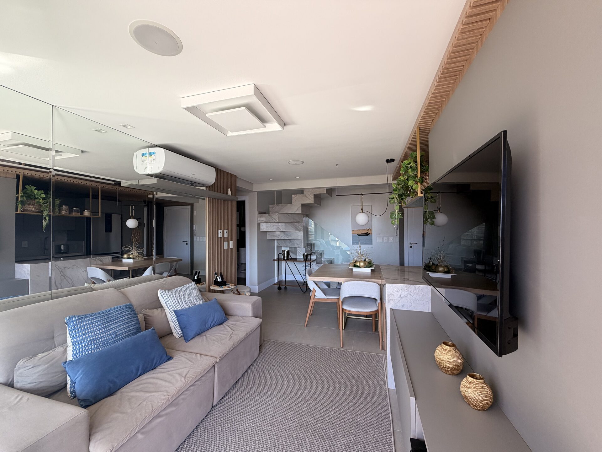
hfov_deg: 102.1
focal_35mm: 14
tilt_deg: +0.2
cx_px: 301
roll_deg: +0.2
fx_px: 243
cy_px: 226
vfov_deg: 85.7
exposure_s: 1/121
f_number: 2.2
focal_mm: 2.22
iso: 80
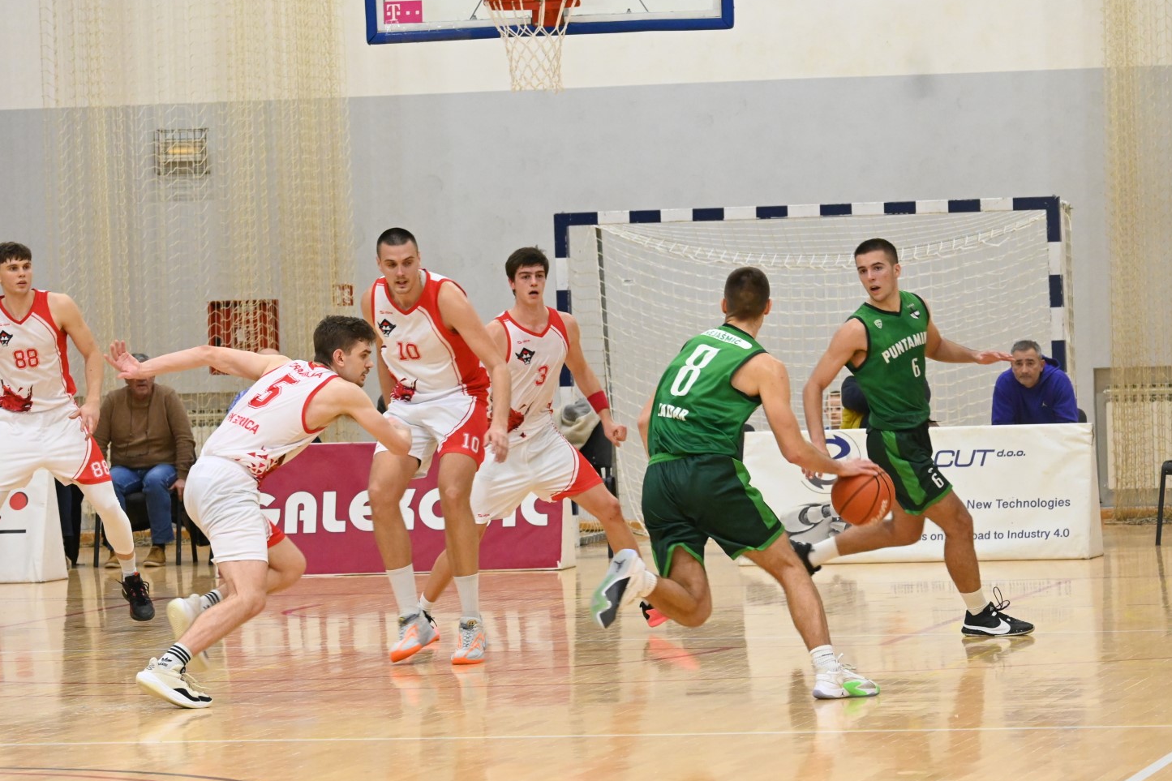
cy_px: 380
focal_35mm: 185
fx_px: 6022
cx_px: 592
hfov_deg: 11.1
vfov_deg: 7.4
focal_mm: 110
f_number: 6.3
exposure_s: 1/500
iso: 4000
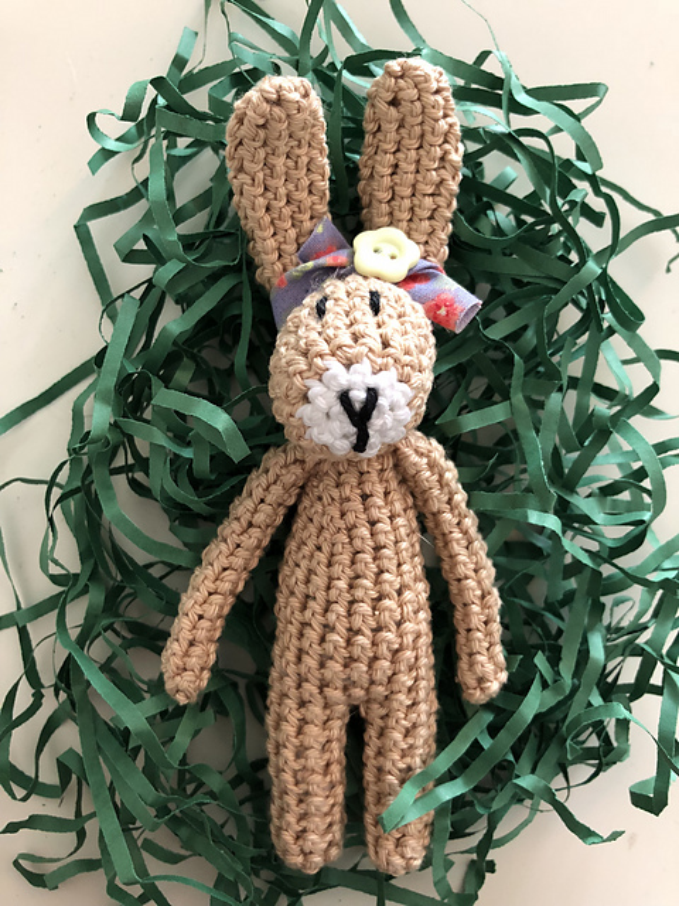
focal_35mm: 29
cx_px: 340
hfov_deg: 48.2
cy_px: 453
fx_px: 758
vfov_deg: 61.7
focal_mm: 3.99
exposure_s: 1/9
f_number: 1.8
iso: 100
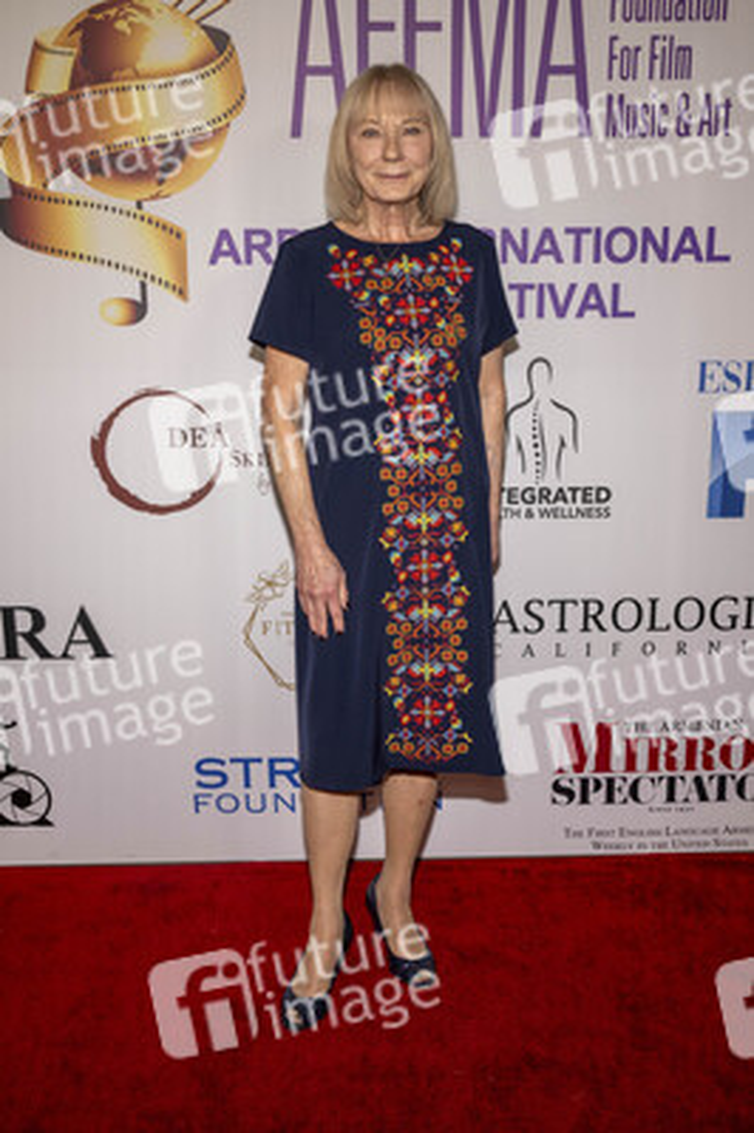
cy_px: 566
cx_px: 377
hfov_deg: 36.8
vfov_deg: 53.2
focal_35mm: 36
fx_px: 1133
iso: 800
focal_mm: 36
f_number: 6.3
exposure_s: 1/200
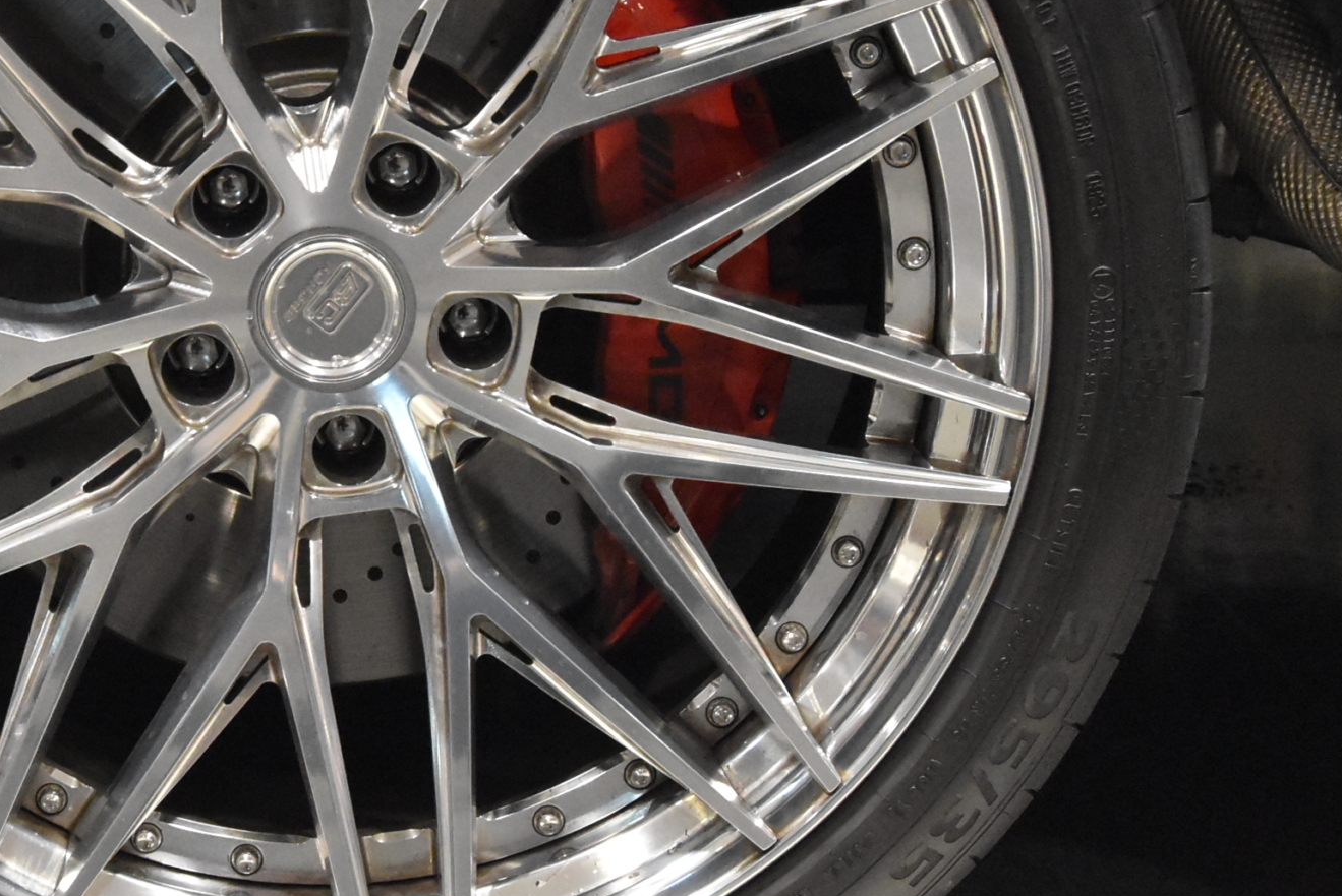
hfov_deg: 20.4
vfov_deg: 13.8
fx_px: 3692
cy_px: 328
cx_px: 324
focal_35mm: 99
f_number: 8
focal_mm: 34
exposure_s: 1/50
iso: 6400
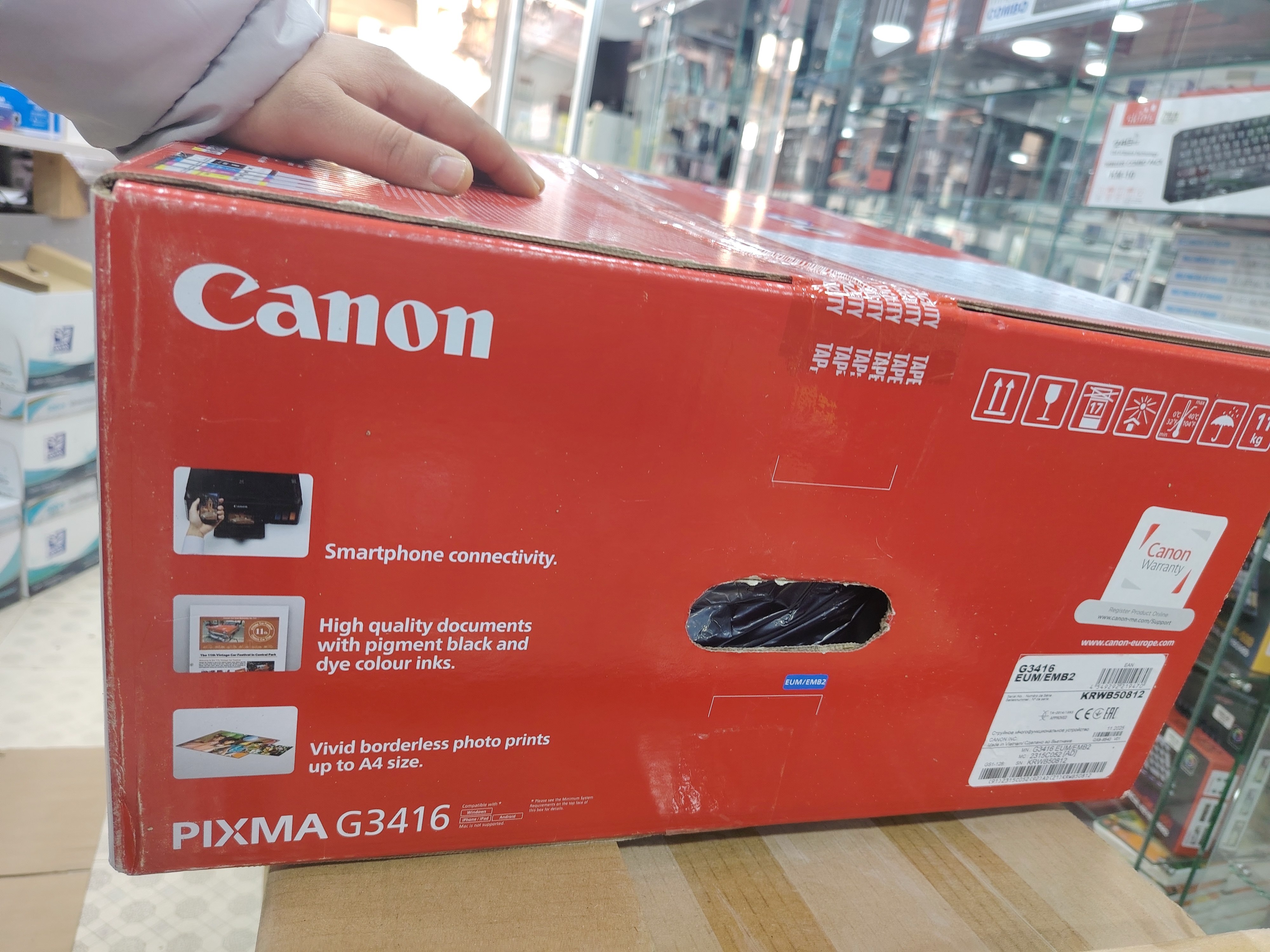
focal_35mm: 24
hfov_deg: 71.6
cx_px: 635
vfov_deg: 56.8
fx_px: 881
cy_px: 476
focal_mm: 5.25
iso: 243
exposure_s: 1/50
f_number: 1.75
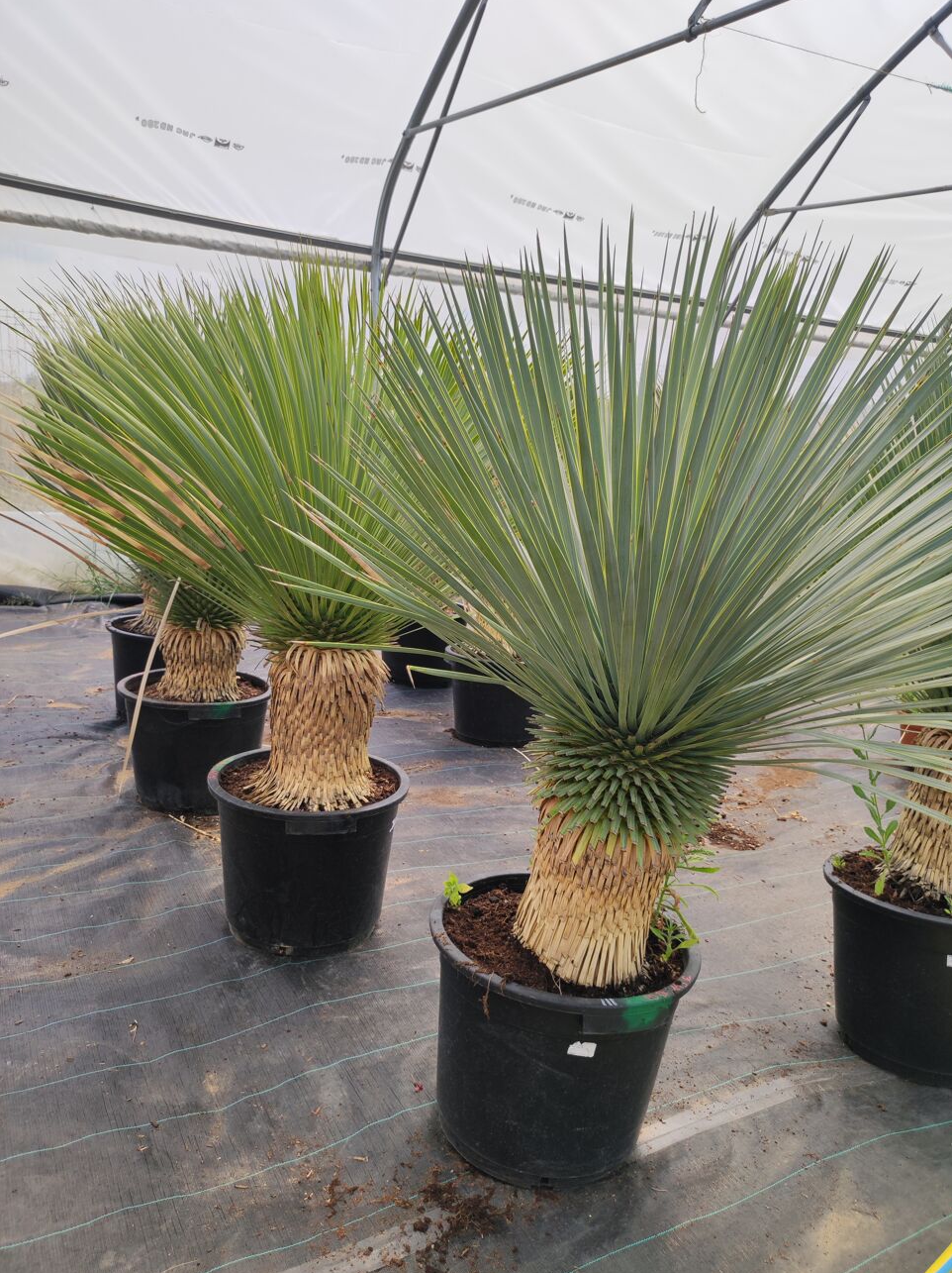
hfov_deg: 53.0
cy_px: 640
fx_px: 955
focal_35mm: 26
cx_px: 494
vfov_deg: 67.3
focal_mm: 4.7
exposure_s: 1/1042
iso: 50
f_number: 1.79
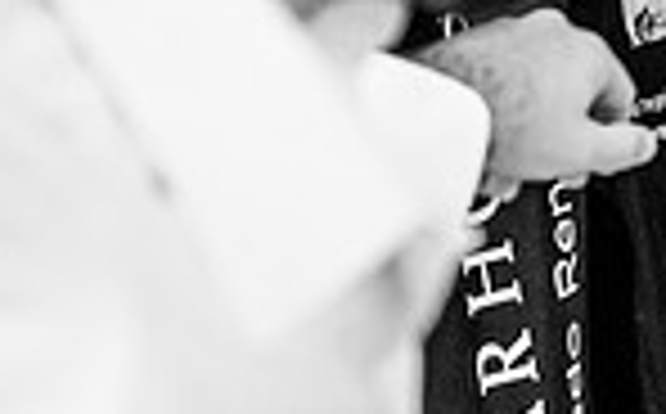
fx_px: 3190
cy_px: -115
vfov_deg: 7.4
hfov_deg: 11.1
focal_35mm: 176
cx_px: 1206
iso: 1250
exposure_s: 1/125
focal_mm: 44
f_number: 2.8
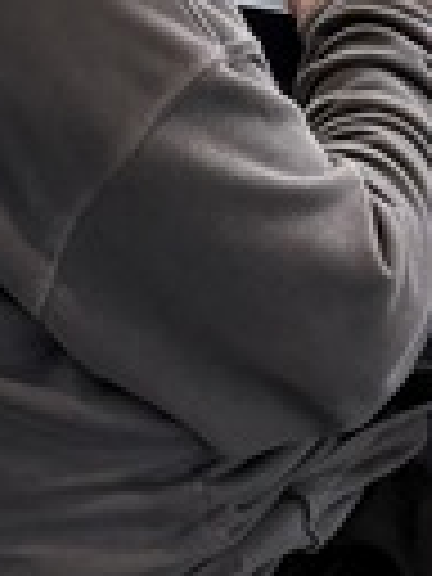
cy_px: -36
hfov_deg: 7.7
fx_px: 3195
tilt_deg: -15.3
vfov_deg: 10.2
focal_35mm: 192
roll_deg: -1.5
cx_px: 500
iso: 160
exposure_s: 1/120
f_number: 1.78
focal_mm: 6.76
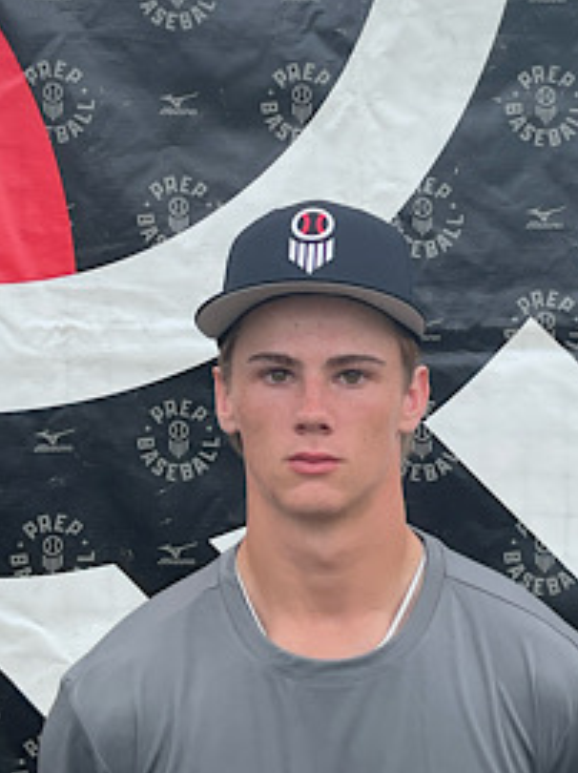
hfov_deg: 33.4
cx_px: 358
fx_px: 959
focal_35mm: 43
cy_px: 384
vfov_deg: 43.9
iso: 16
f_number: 1.8
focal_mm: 3
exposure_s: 1/556
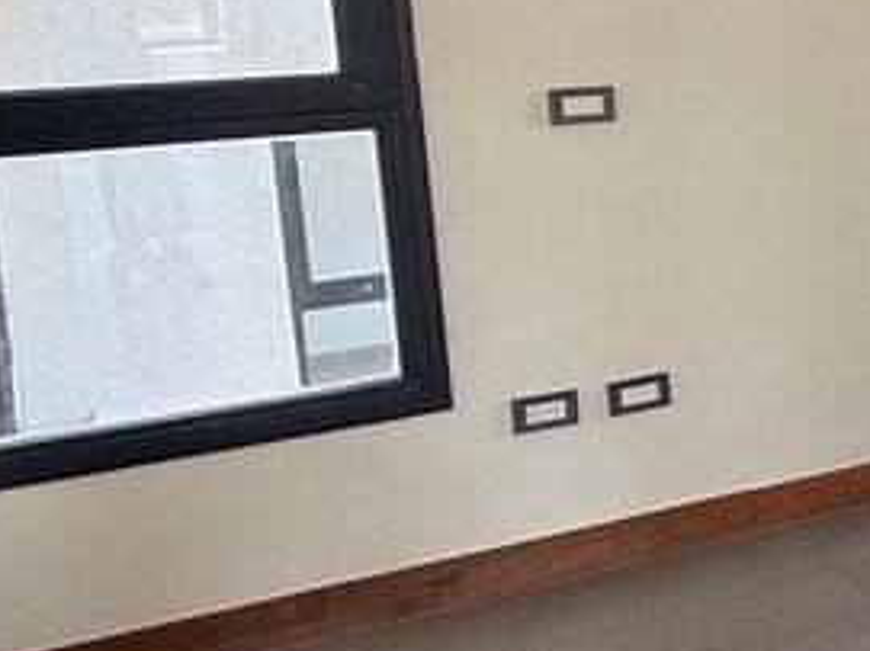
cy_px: 141
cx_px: 1528
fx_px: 1558
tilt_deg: -8.9
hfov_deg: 21.5
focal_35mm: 62
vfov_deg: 23.3
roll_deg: -0.9
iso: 64
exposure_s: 1/101
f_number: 2.2
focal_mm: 2.22
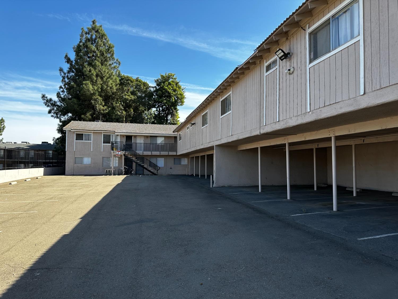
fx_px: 276
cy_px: 150
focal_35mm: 24
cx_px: 199
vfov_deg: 56.8
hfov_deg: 71.6
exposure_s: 1/2070
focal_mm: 6.86
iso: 80
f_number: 1.78
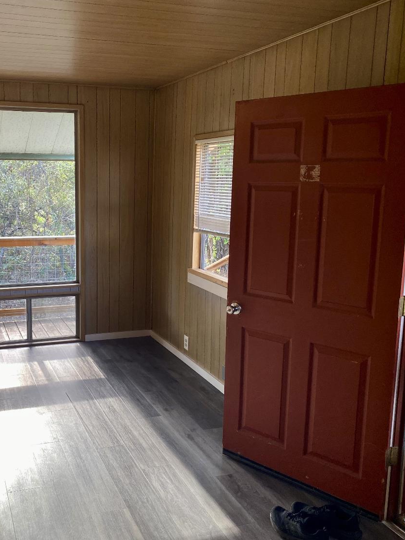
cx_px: 128
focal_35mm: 35
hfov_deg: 40.1
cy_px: 270
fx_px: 546
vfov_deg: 52.6
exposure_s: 1/120
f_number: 1.8
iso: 80
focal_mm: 4.25
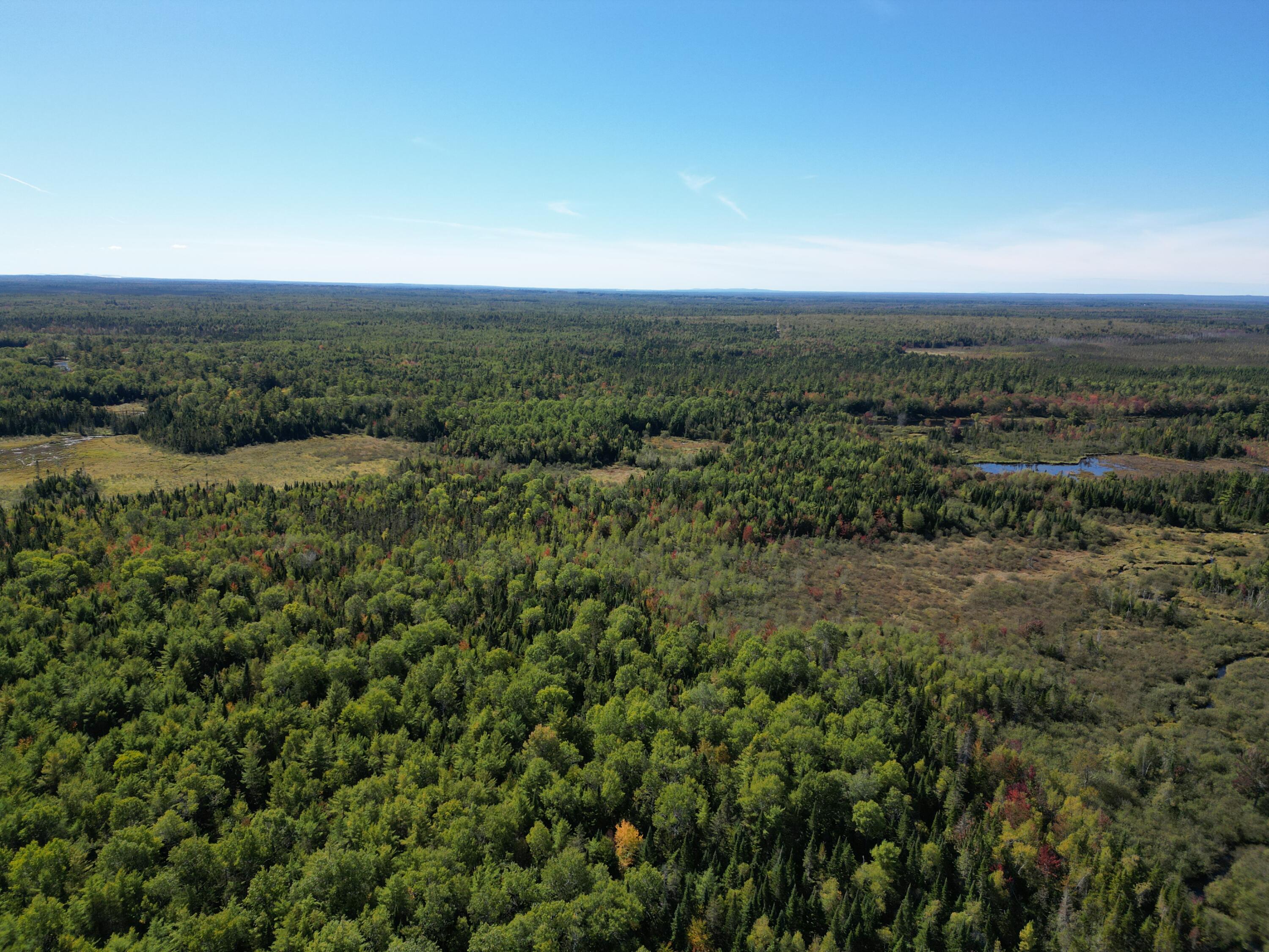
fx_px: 880
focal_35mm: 24
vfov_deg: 56.8
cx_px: 634
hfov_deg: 71.6
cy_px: 476
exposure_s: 1/2500
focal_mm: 6.72
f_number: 1.7
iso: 110
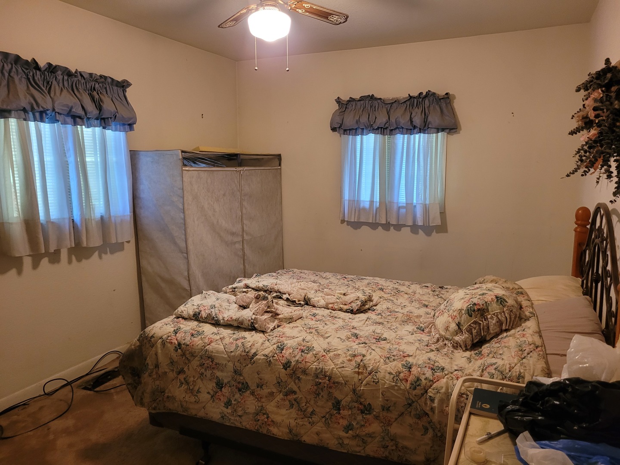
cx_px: 310
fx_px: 466
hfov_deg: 67.3
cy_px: 232
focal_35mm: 26
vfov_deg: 53.1
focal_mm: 5.4
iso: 320
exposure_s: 1/40
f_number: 1.8
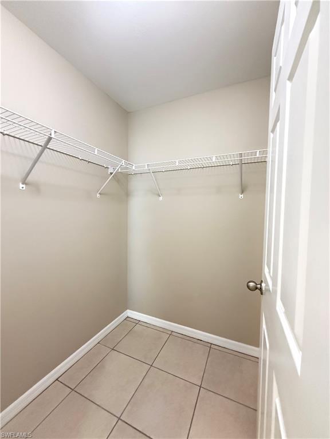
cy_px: 220
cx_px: 165
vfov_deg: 102.1
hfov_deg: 85.7
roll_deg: -0.8
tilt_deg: -2.1
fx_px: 178
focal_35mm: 14
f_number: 2.2
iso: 1250
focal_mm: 2.22
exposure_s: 1/60
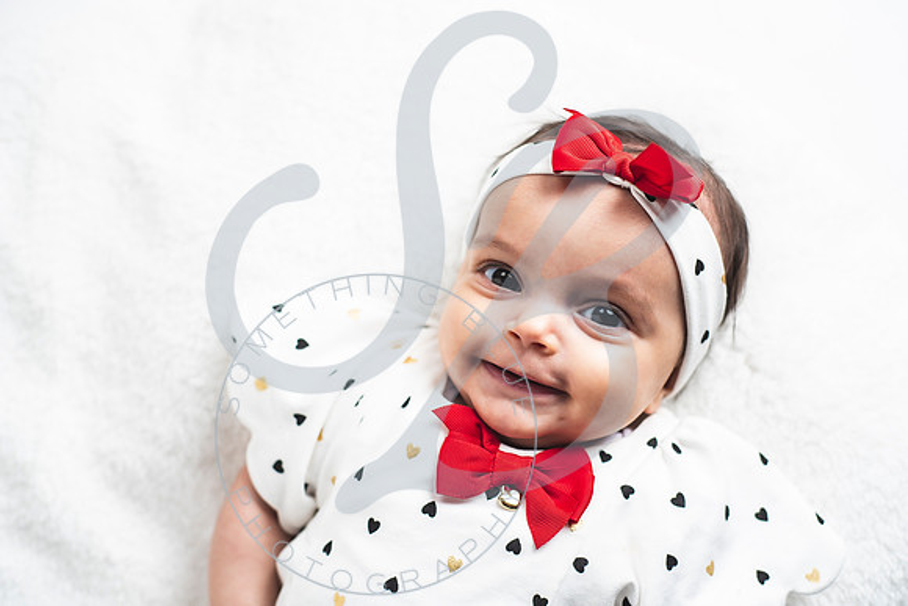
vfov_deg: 27.0
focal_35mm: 50
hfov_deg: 39.6
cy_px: 303
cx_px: 454
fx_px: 1261
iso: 64
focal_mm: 50
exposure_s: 1/200
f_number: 2.8
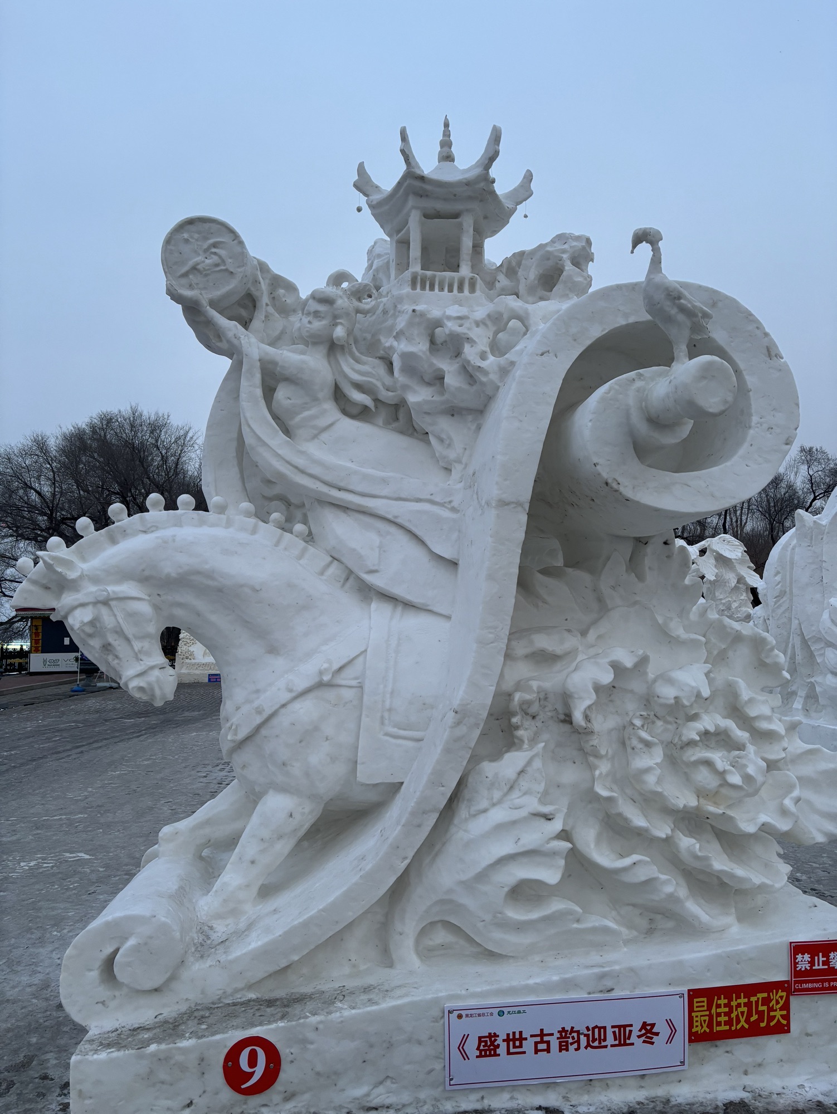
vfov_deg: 67.3
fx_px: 838
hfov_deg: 53.1
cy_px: 557
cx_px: 418
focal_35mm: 26
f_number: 1.6
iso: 125
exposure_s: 1/85
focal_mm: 5.96
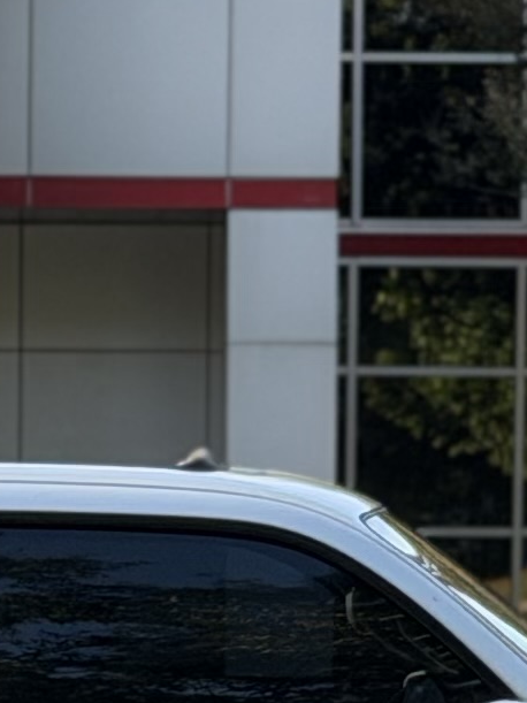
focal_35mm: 317
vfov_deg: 6.2
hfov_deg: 4.7
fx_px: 6437
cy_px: 1084
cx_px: 48
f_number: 1.78
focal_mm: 6.76
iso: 80
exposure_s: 1/1041
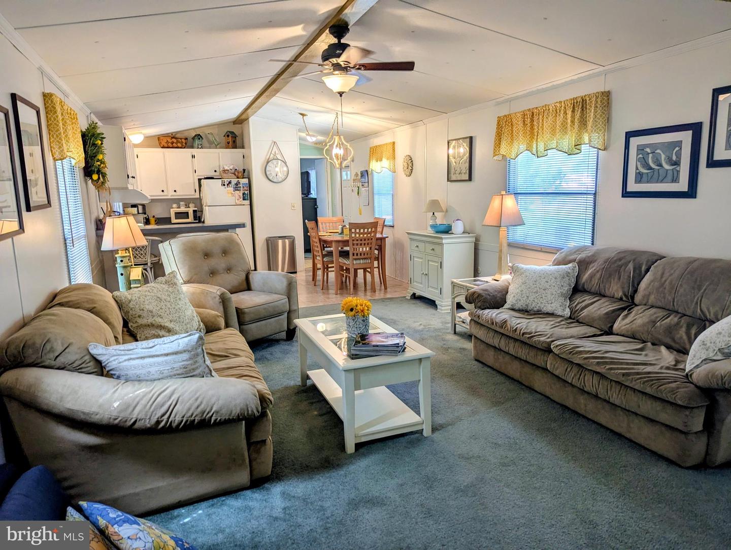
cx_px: 366
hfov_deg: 71.5
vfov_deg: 56.9
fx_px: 507
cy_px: 275
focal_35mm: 24
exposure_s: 1/120
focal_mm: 6.81
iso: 46
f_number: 1.85
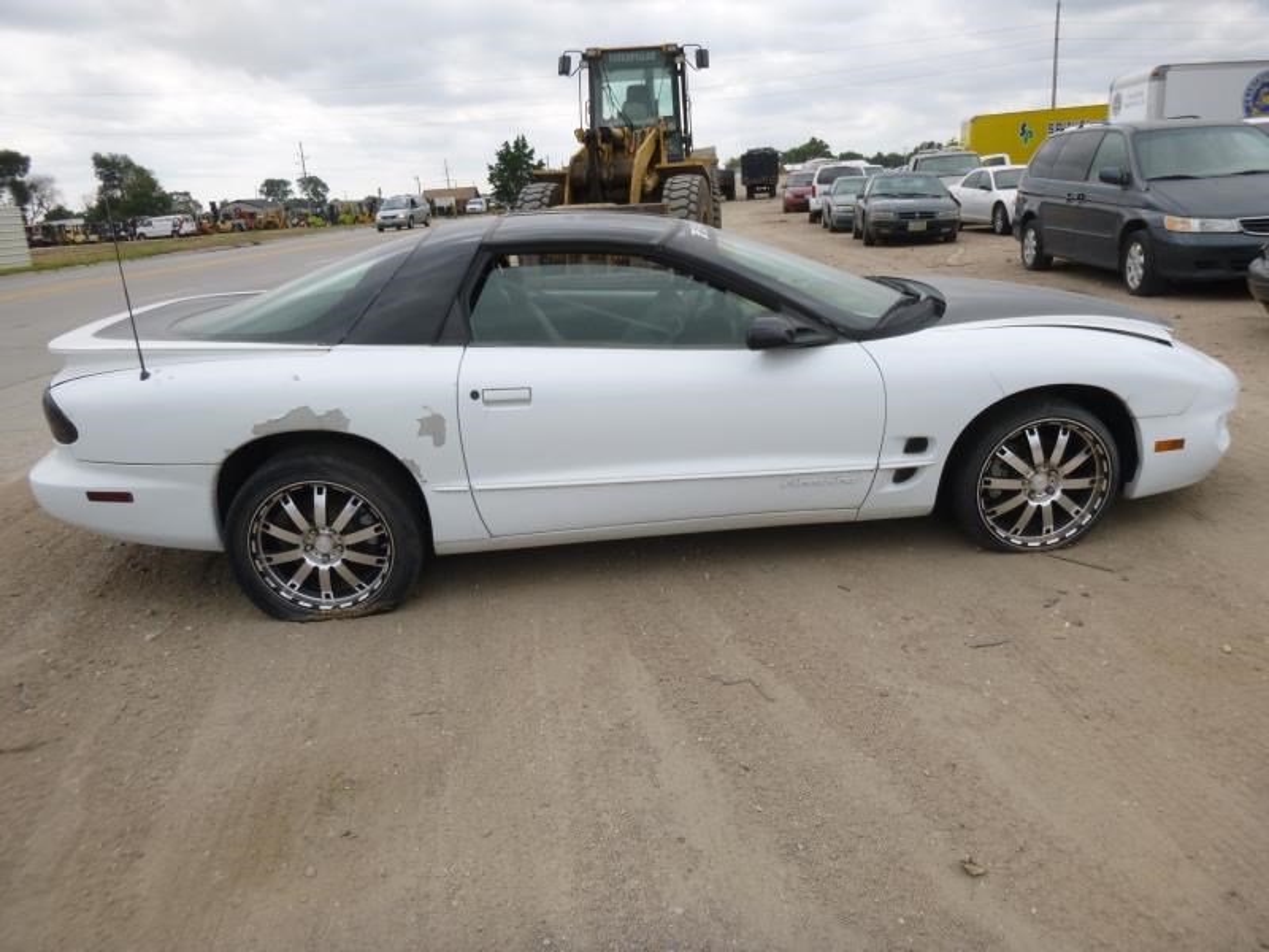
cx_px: 634
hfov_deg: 69.4
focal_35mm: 25
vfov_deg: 54.9
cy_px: 476
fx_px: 916
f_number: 3.9
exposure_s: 1/500
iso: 100
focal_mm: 4.5
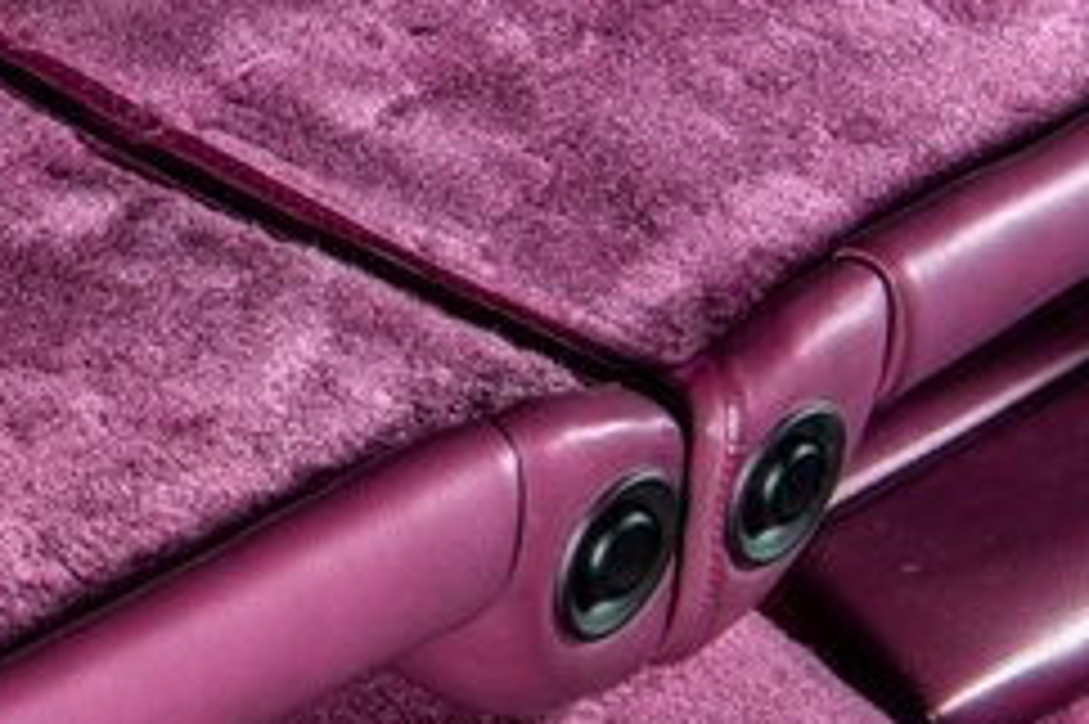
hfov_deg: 15.8
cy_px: 283
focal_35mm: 127
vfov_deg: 10.8
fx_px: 3839
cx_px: 9
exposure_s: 1/100
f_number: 10
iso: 125
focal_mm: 40
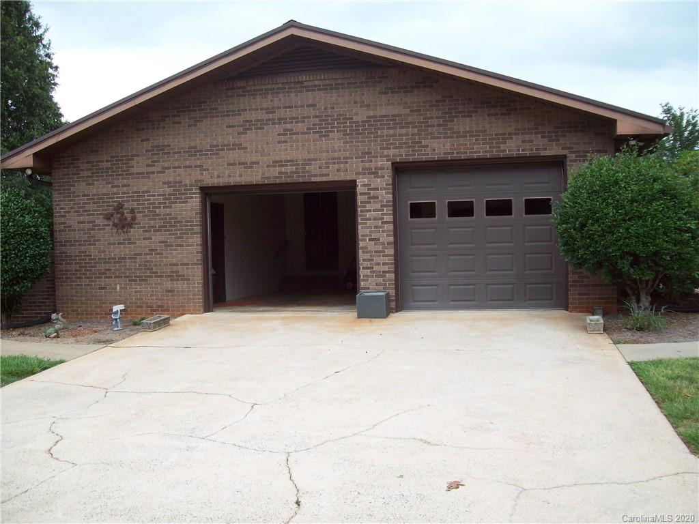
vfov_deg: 39.7
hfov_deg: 51.4
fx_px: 727
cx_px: 350
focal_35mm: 36
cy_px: 262
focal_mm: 6
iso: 80
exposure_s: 1/496
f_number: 2.7
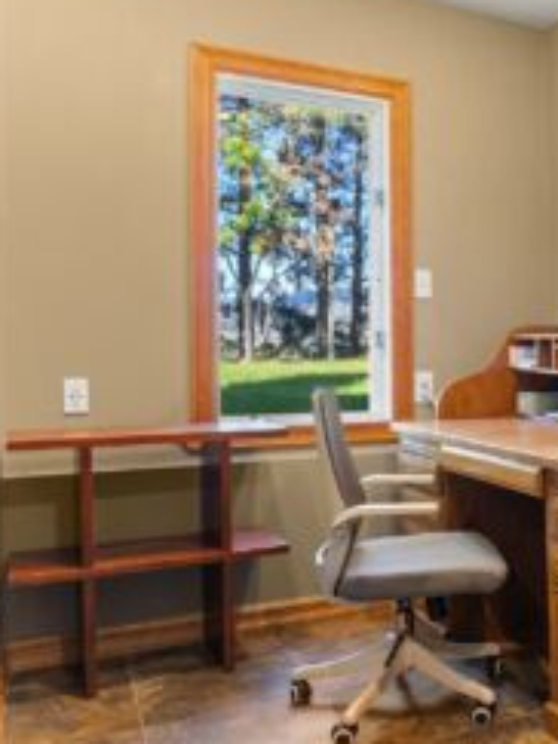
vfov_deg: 49.0
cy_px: 369
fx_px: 817
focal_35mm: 38
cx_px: 579
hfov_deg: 33.8
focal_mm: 24
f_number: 2.8
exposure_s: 1/15
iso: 400
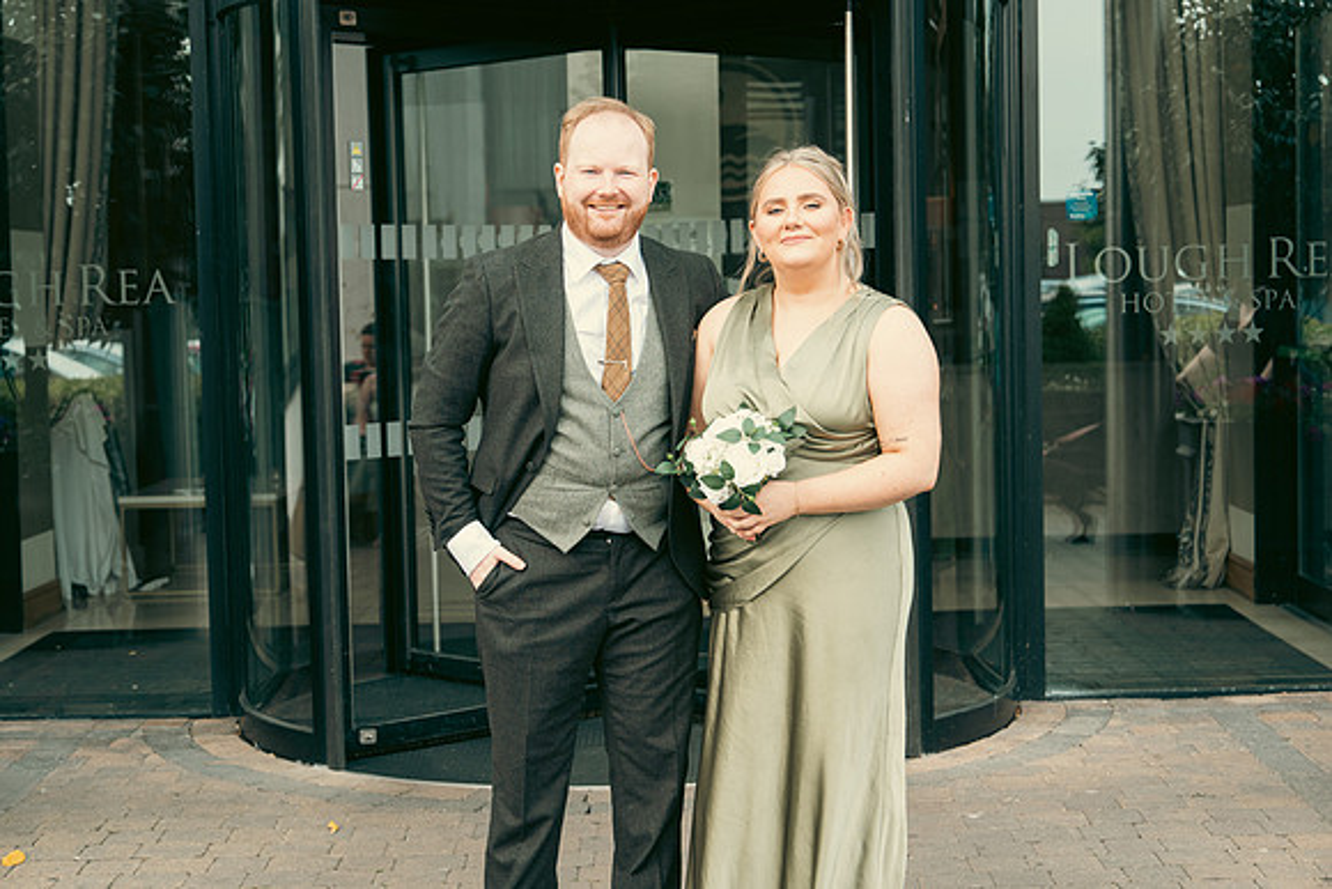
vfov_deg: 19.5
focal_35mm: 70
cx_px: 666
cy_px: 444
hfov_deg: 28.8
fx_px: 2590
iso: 320
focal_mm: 70
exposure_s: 1/250
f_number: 5
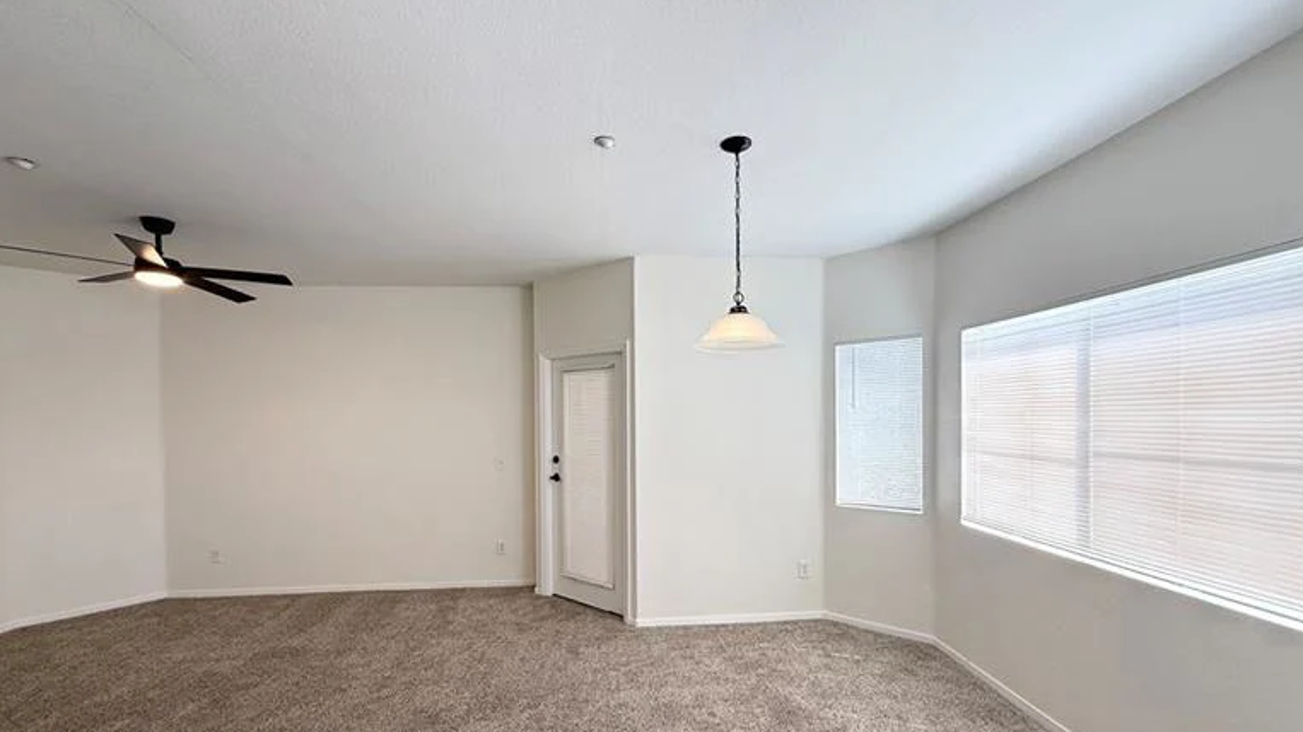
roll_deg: +0.4
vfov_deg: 66.7
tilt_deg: -1.1
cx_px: 656
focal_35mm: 16
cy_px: 423
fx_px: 553
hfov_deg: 99.4
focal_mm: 2.22
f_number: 2.2
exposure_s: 1/126
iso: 50
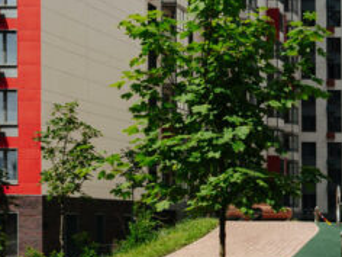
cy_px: 5
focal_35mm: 100
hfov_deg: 17.3
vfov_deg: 14.6
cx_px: 546
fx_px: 988
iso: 100
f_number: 5.6
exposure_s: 1/500
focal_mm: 24
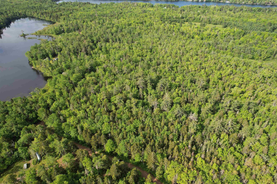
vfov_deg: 57.2
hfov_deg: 78.6
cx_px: 138
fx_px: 169
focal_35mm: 22
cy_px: 92
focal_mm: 8.38
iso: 100
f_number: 2.8
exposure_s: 1/1000
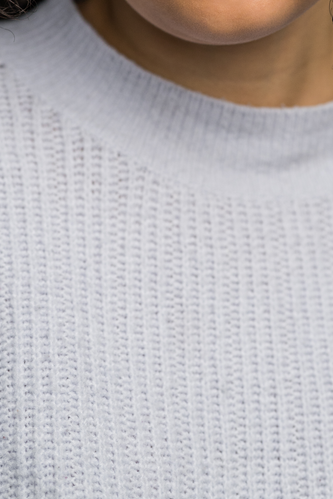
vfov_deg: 17.0
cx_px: 208
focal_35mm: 119
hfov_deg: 11.5
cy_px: 67
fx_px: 1651
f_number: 2.2
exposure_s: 1/200
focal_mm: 50
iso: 250
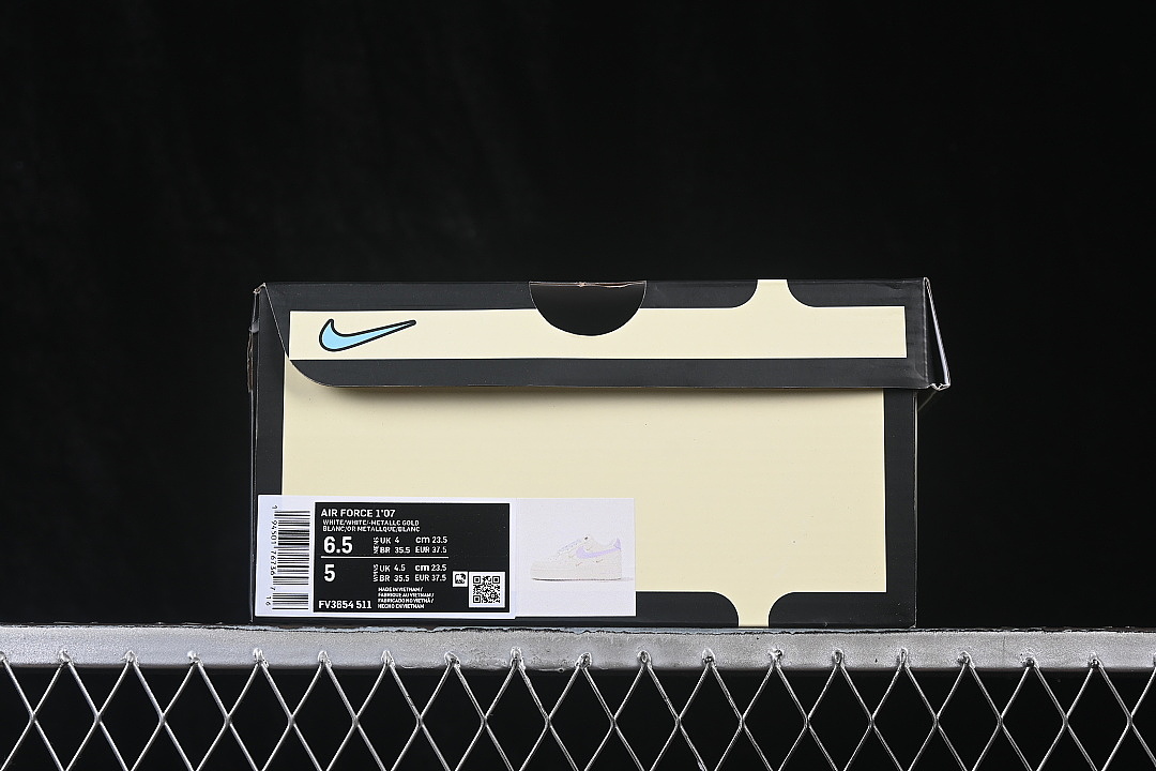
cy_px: 386
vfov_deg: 18.2
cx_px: 578
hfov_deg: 27.0
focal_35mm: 75
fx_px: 2408
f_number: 8
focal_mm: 50
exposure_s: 1/80
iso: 160
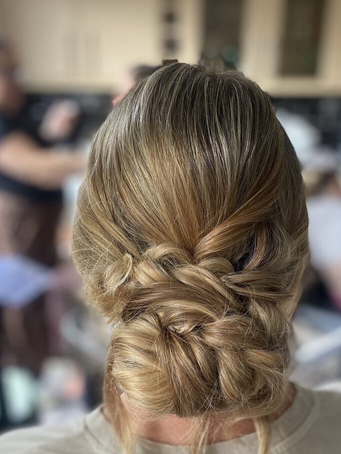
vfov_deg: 45.5
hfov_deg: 36.0
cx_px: 179
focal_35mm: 40
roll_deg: -0.9
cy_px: 328
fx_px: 525
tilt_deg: -24.3
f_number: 1.8
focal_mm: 4.25
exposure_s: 1/121
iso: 100
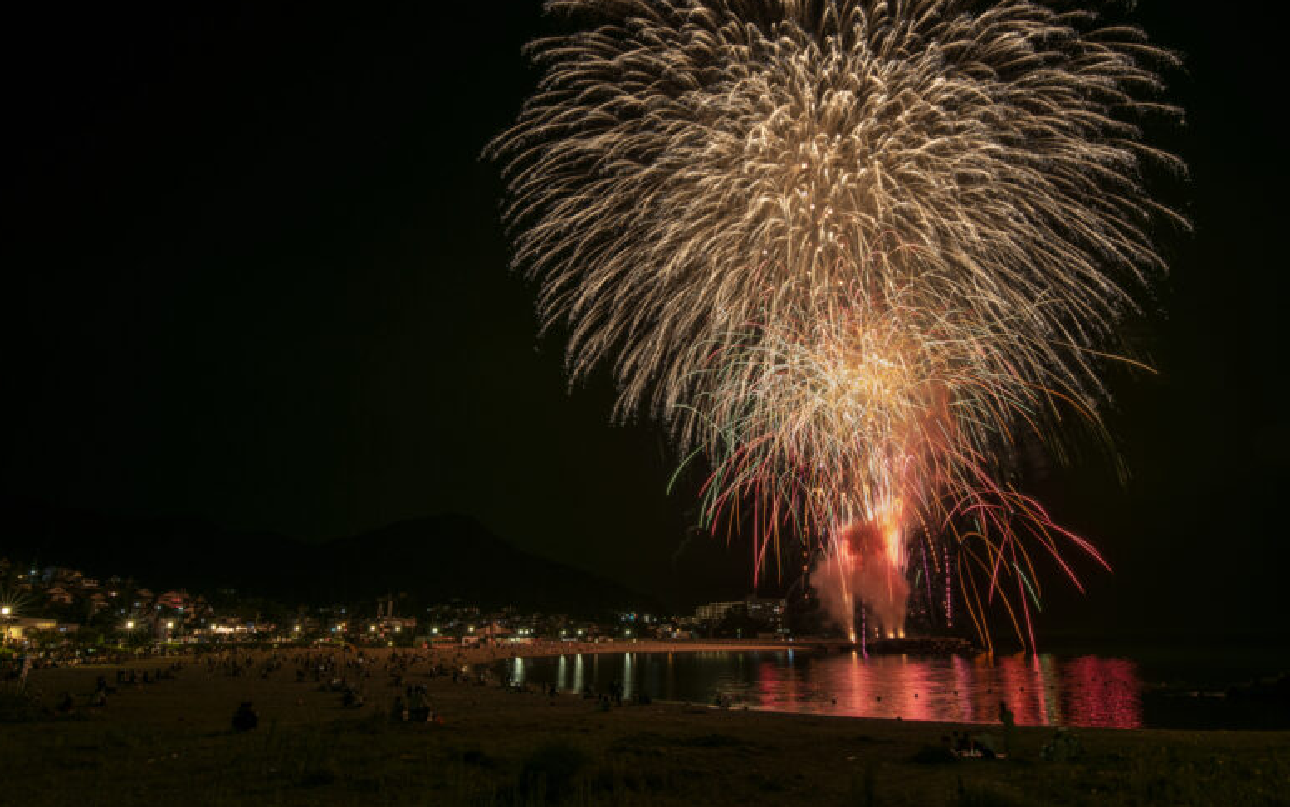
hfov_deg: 82.3
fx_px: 738
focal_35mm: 21
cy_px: 367
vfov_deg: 57.2
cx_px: 652
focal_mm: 20
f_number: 16
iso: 100
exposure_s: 6.5
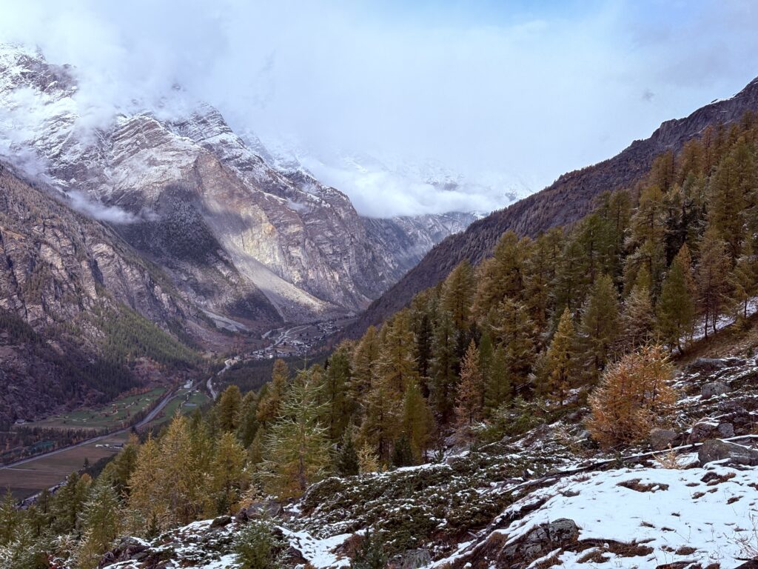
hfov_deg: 36.8
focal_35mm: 52
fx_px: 1139
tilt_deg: -5.2
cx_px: 379
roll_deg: -1.5
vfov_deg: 28.0
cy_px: 284
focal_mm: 5.96
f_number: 1.6
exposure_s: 1/3448
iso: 40
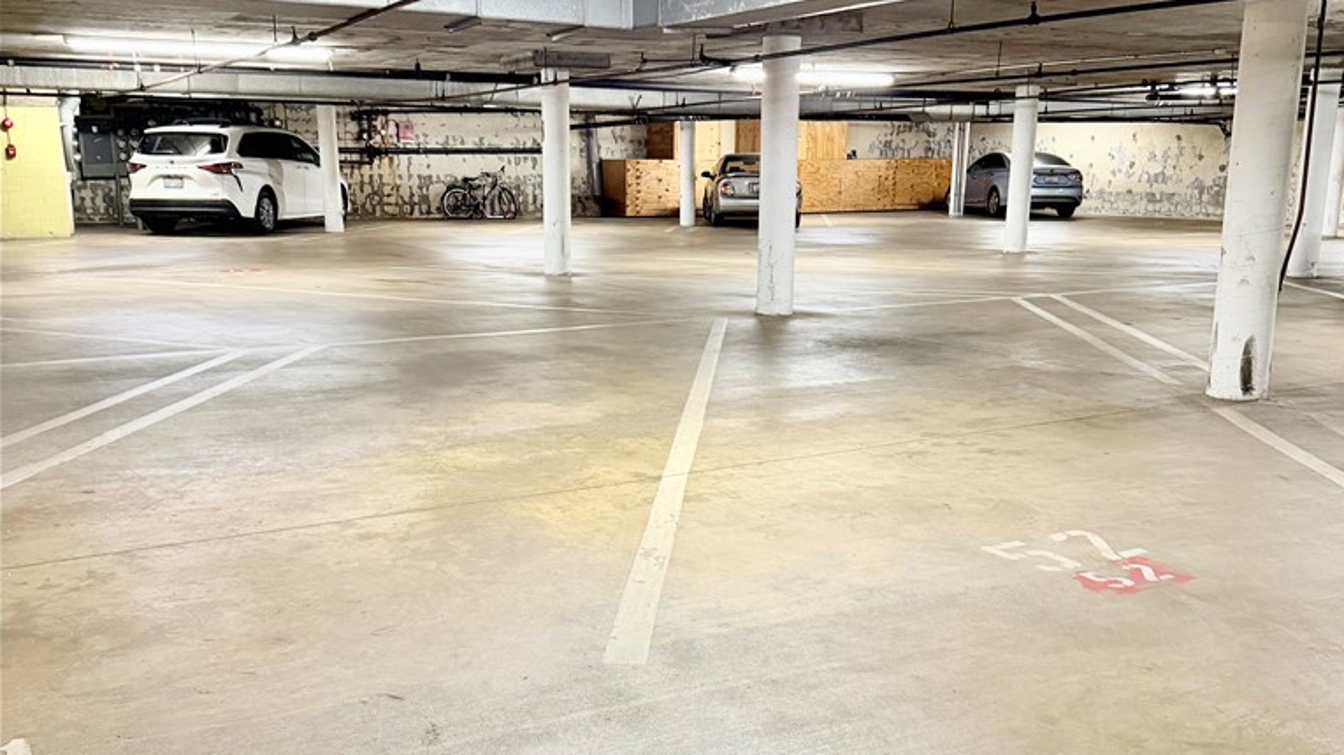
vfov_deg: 33.5
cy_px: 469
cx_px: 673
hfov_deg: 56.6
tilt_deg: -13.4
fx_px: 1247
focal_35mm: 35
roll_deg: -0.8
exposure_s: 1/42
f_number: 1.78
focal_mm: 6.76
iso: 250
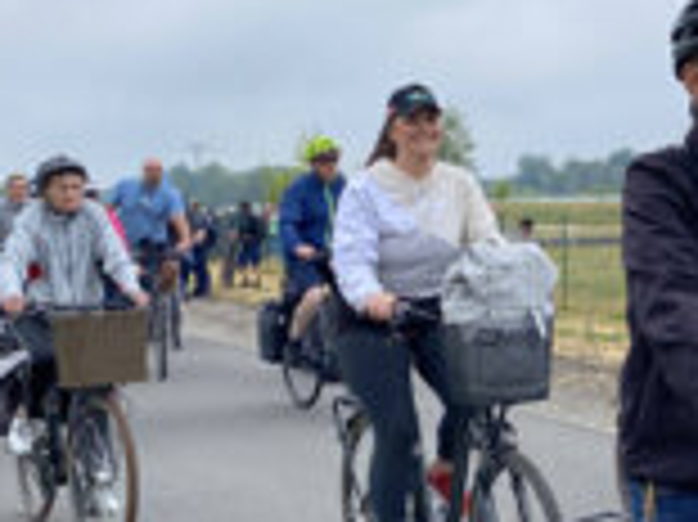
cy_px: 158
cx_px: 739
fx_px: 1350
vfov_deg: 21.8
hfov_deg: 27.0
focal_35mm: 67
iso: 32
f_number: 1.8
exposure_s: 1/1927
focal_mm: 4.2
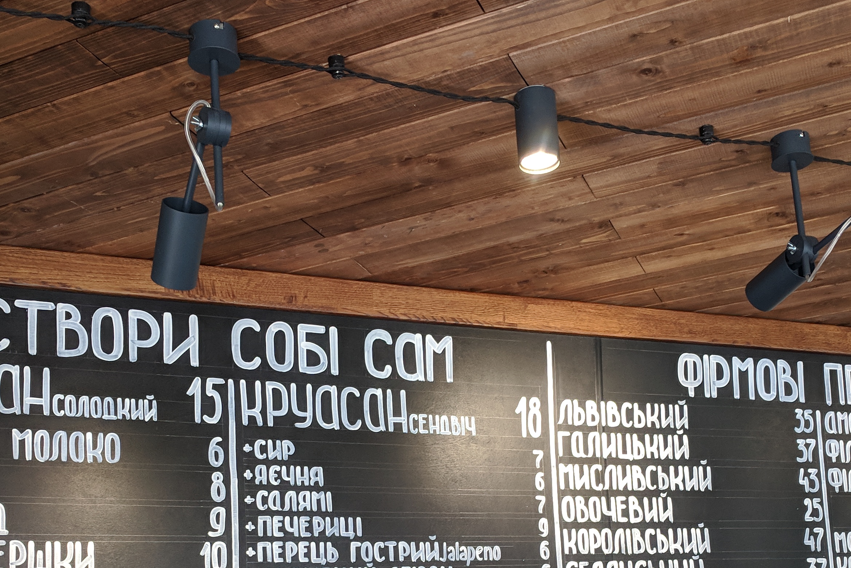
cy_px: 518
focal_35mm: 47
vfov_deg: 27.6
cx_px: 447
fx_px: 1111
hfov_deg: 41.9
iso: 250
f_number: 2
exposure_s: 1/100
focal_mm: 4.67
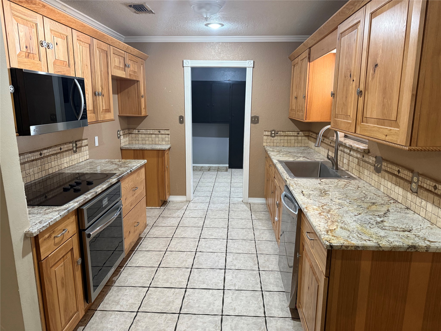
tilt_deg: -11.1
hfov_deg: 71.6
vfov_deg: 56.8
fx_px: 306
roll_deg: -0.2
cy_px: 166
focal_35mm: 24
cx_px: 220
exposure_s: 1/60
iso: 320
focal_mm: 6.76
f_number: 1.78
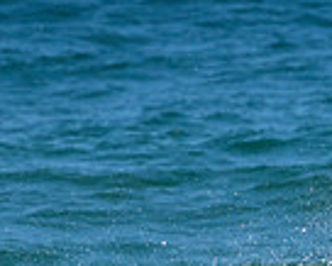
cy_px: 357
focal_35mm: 3692
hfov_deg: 0.5
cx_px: 538
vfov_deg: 0.4
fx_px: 36303
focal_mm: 800
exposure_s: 1/2000
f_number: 11
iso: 1100
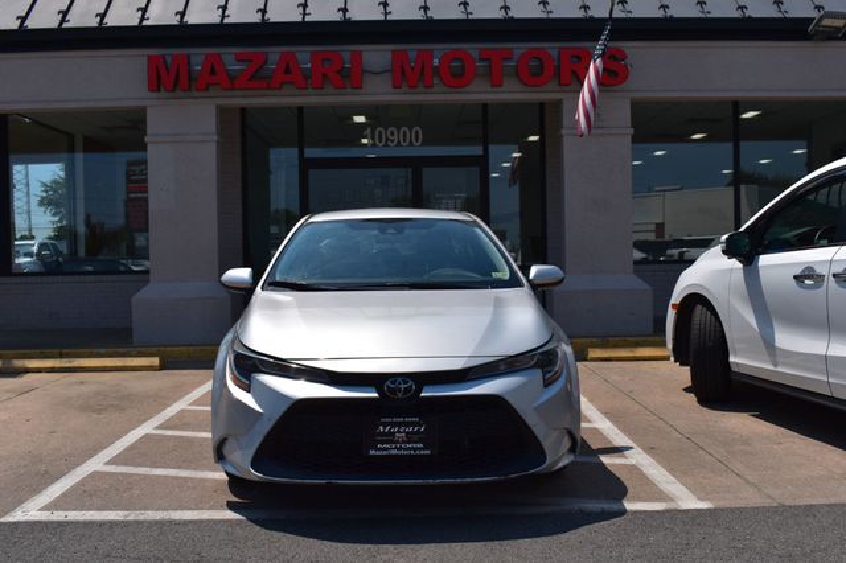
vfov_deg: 36.8
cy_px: 282
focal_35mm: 36
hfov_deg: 53.2
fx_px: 846
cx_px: 423
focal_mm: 24
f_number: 11
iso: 200
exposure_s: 1/640
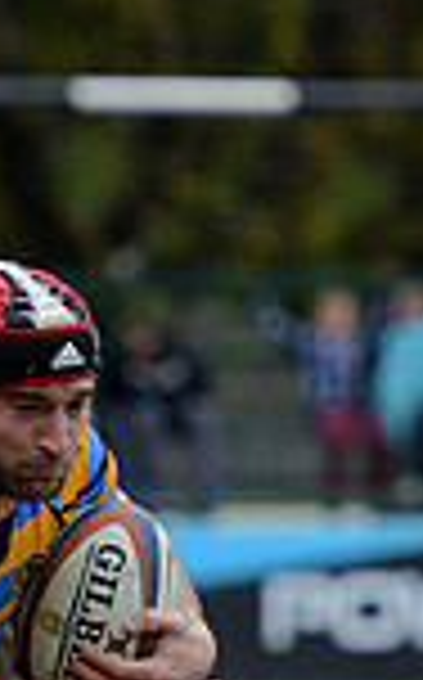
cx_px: 108
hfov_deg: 1.6
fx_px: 15224
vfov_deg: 2.6
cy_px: 853
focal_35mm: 823
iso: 1600
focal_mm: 210
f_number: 4
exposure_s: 1/500
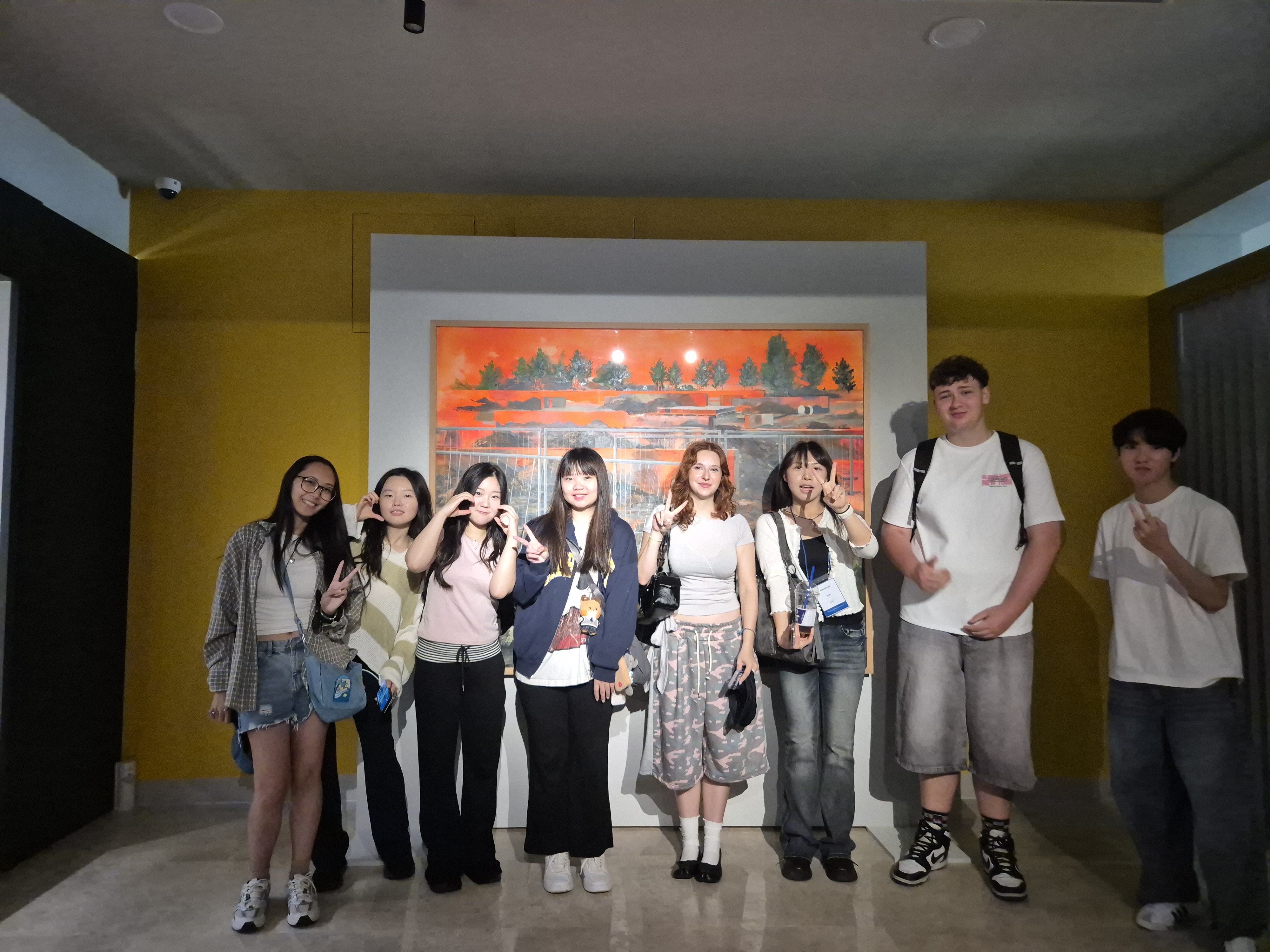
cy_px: 476
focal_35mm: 23
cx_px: 635
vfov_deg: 58.9
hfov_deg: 73.9
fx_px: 844
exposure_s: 1/60
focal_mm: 5.4
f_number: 1.8
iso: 640
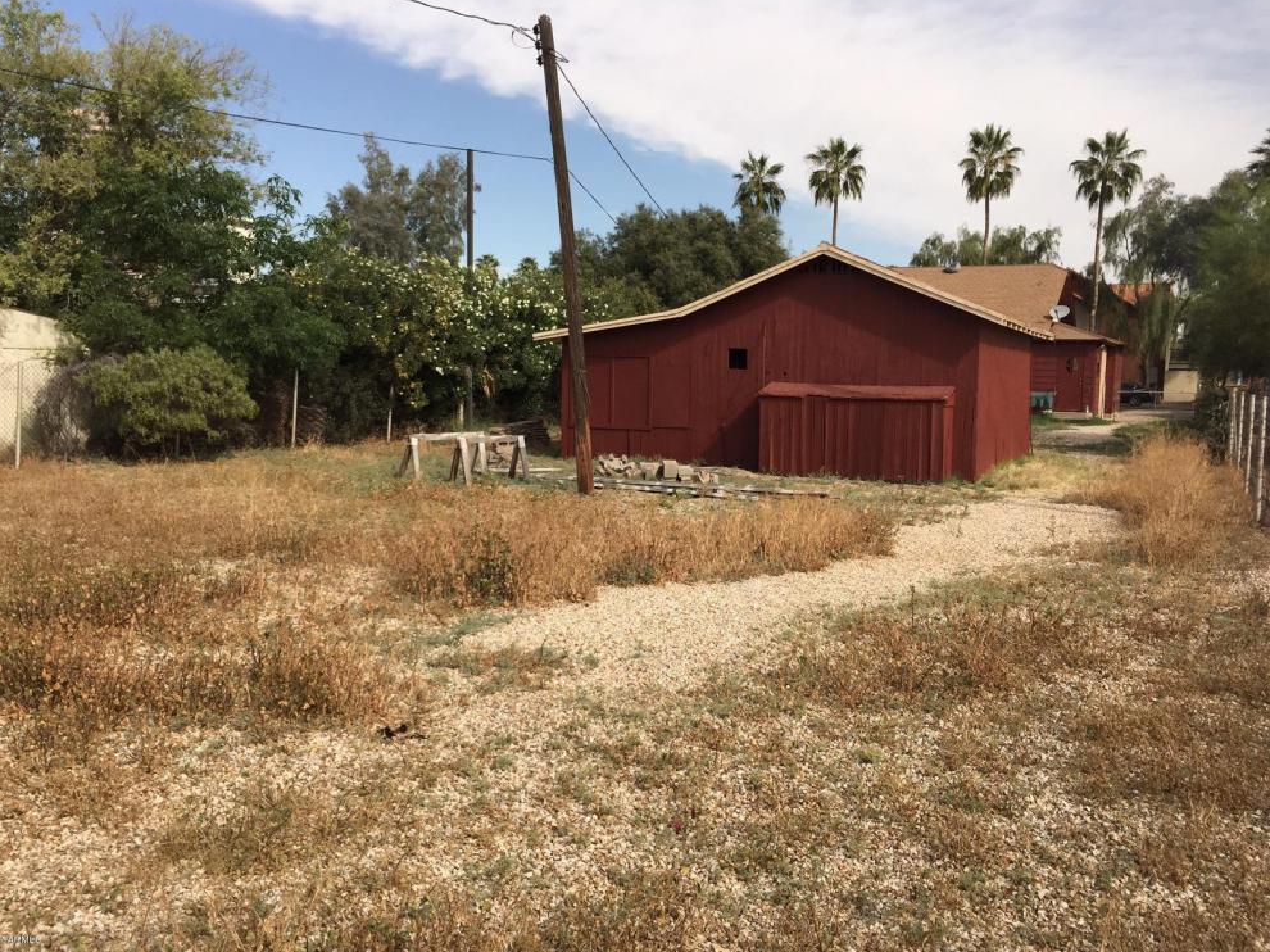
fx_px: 1100
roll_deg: -1.4
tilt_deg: -4.1
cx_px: 635
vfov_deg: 46.8
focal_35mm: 30
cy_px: 480
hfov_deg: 60.0
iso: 40
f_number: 2.2
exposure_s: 1/2326
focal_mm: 4.15
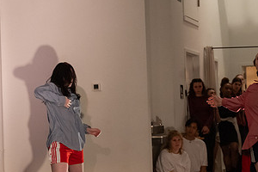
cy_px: 141
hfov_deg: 16.8
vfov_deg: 11.2
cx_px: 134
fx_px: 874
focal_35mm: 122
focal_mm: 63
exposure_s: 1/250
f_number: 2.8
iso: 3200
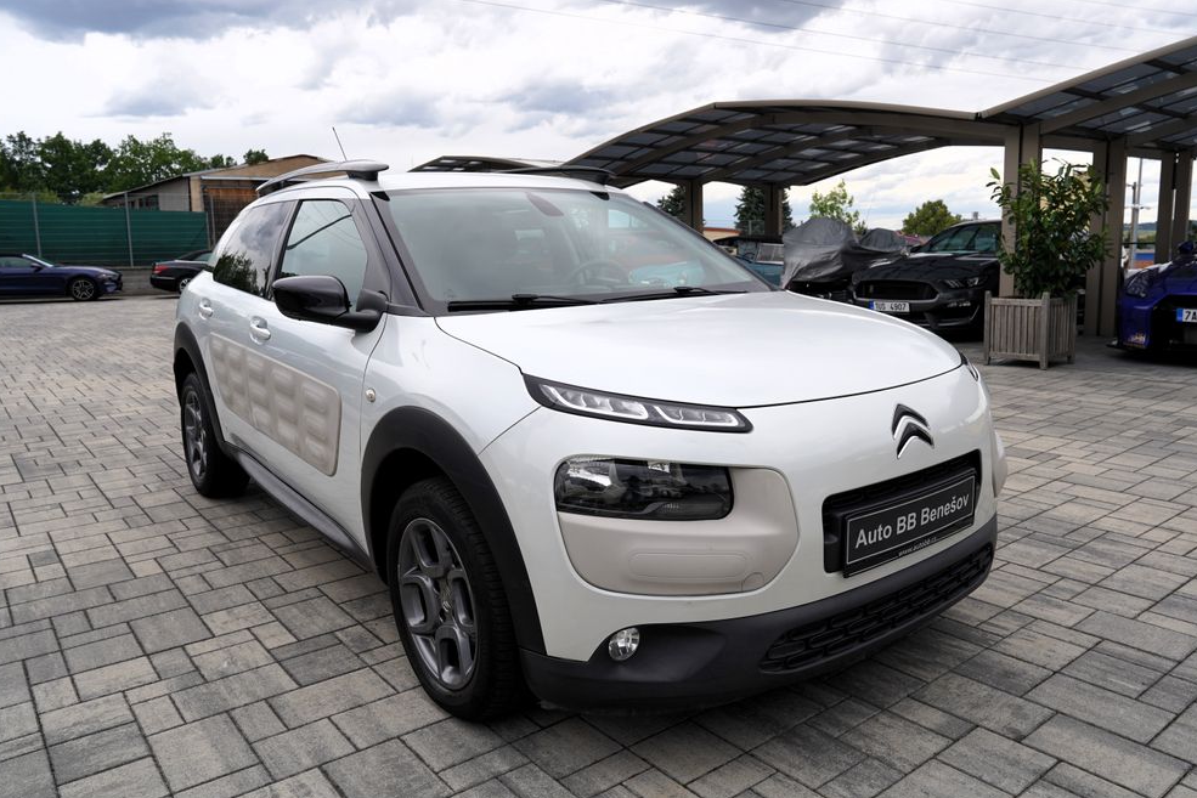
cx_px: 609
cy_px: 393
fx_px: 865
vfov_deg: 49.6
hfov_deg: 69.4
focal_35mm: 26
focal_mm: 25
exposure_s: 1/200
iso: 100
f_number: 7.1
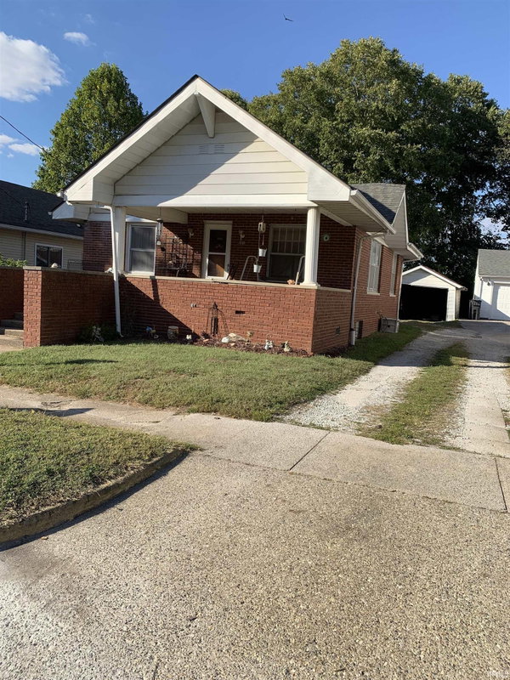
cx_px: 255
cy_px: 340
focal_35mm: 26
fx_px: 511
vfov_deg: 67.3
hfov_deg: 53.1
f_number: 1.8
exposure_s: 1/1634
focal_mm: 4.25
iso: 25
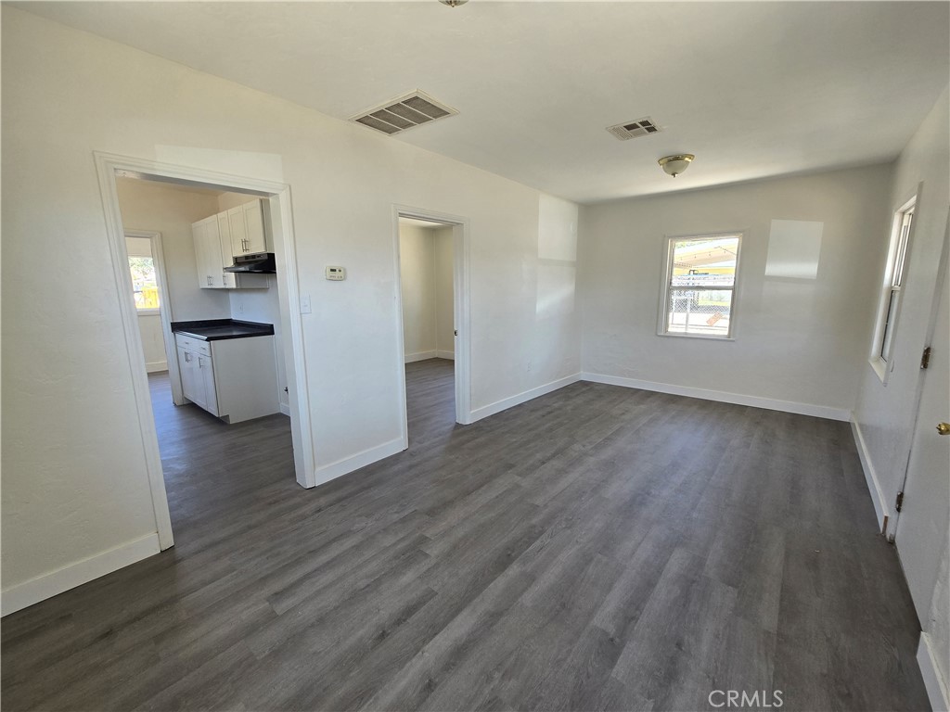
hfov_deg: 106.2
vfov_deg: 89.9
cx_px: 475
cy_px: 356
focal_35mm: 13
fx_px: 357
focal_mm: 2.2
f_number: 2.2
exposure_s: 1/120
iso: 100
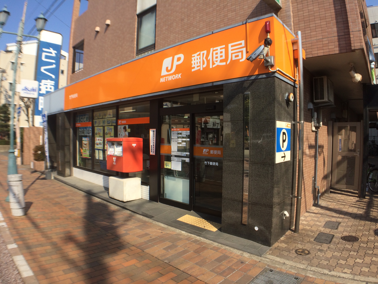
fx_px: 317
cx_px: 189
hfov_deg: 61.7
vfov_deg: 48.2
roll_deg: +1.3
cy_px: 142
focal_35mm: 29
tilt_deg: -2.3
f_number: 2.2
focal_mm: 4.15
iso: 32
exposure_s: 1/1466
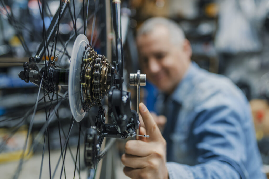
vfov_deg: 37.9
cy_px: 90
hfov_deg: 54.4
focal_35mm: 35
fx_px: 262
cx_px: 134
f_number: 1.8
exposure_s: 1/125
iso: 200
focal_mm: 35
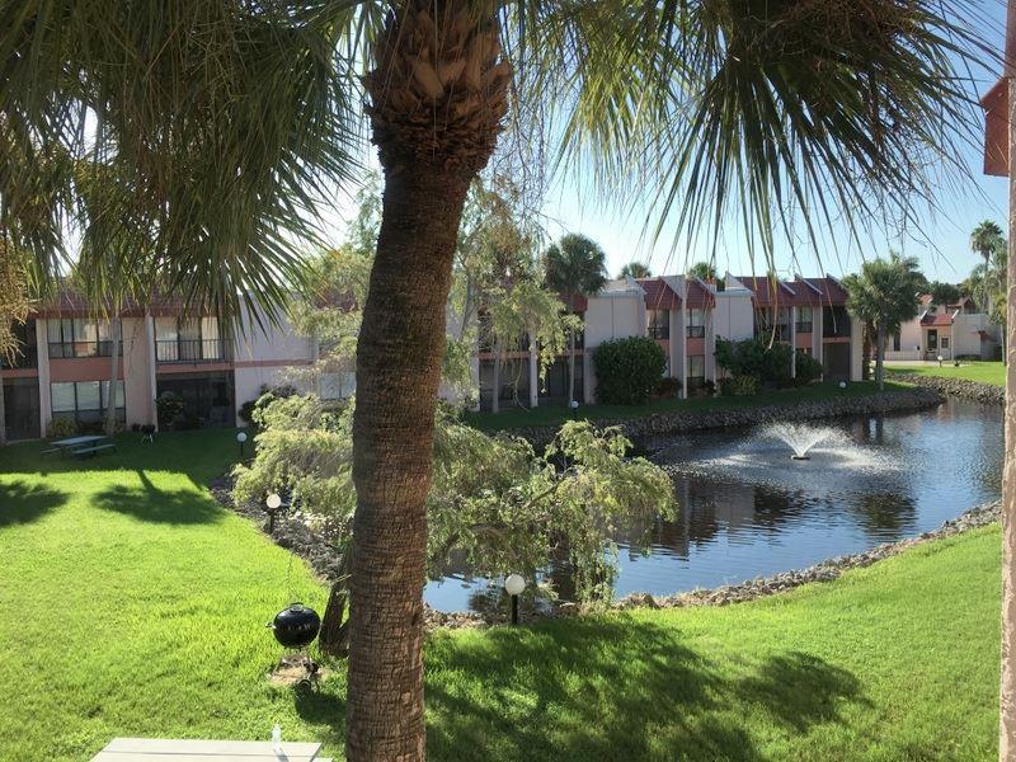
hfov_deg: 61.7
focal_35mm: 29
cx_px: 508
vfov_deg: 48.2
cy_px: 381
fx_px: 851
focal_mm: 4.15
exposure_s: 1/938
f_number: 2.2
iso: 25
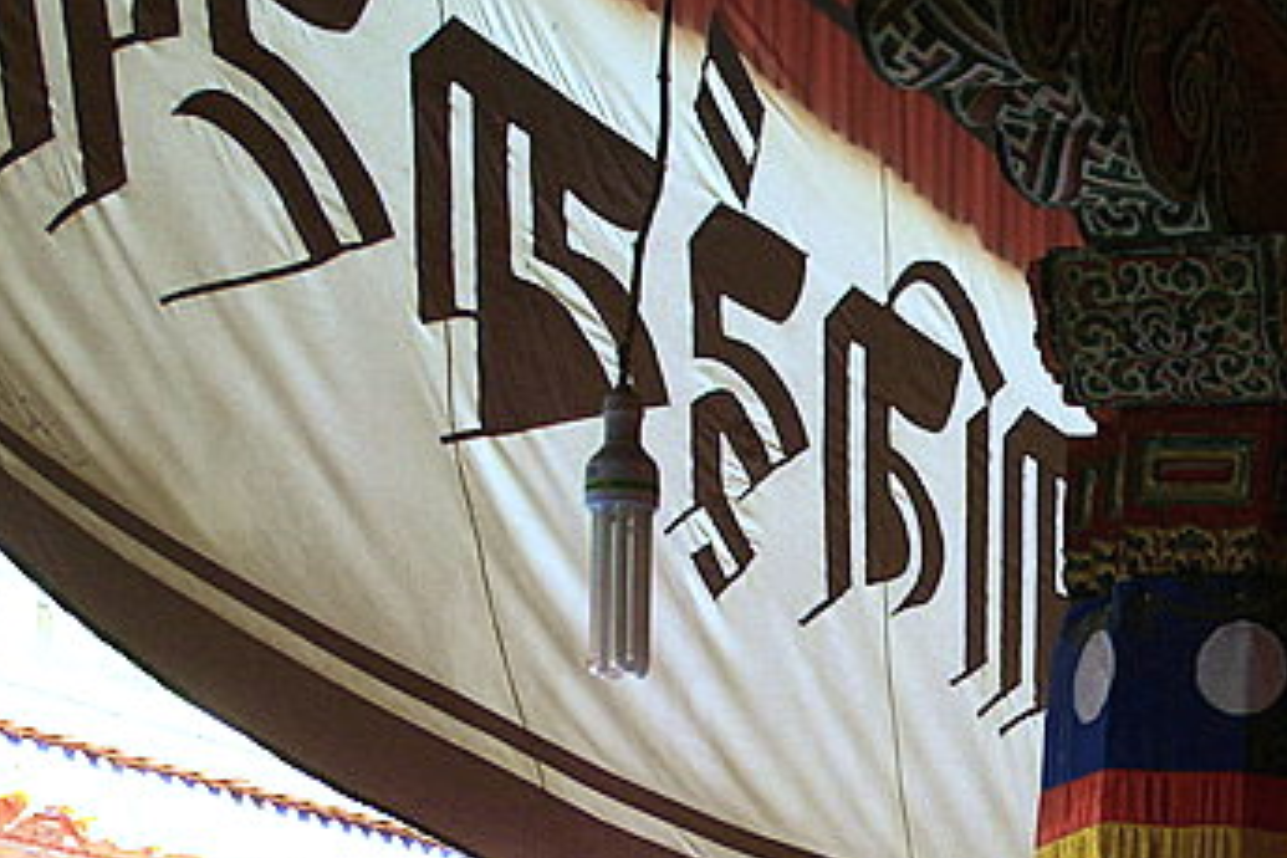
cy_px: 847
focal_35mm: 98
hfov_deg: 19.8
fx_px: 3503
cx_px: 1470
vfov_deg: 13.8
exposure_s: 1/40
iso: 100
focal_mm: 22
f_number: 4.5
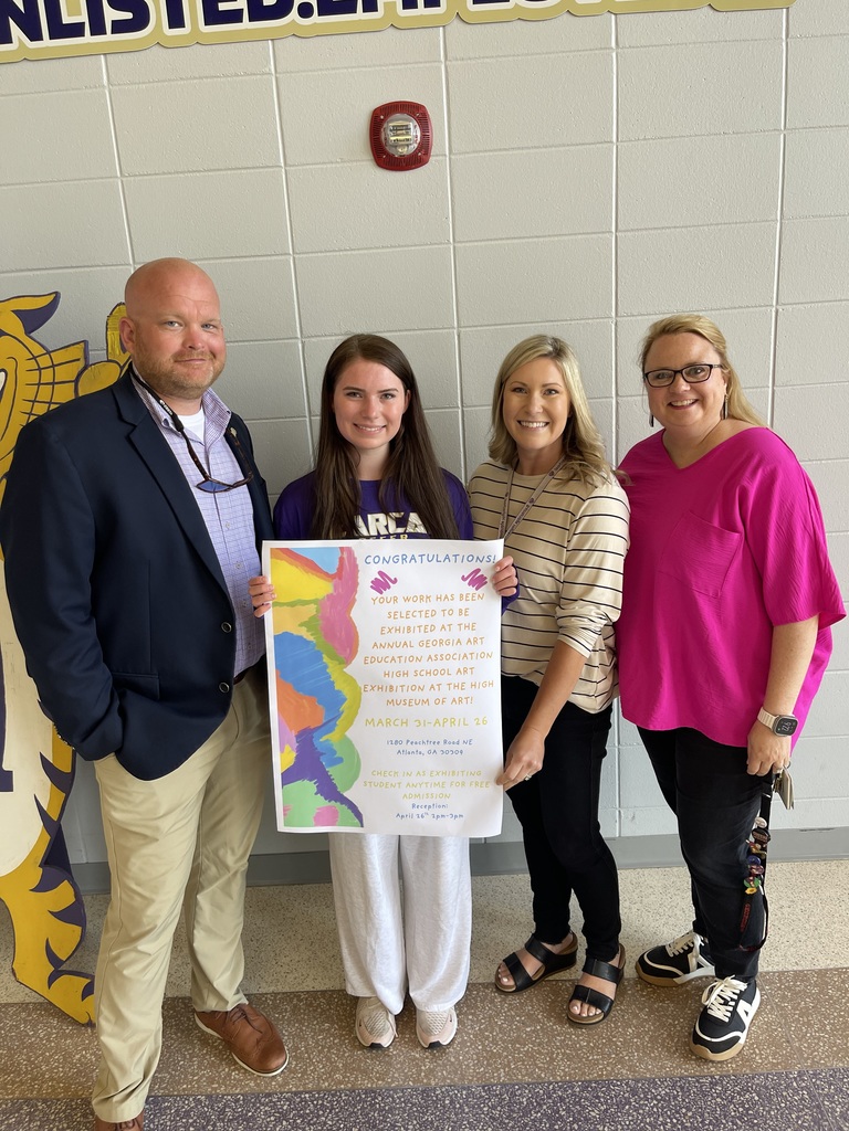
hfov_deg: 54.9
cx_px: 424
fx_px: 818
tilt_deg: -15.4
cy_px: 566
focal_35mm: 25
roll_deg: +3.7
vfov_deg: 69.4
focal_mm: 5.1
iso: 80
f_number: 1.6
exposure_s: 1/60
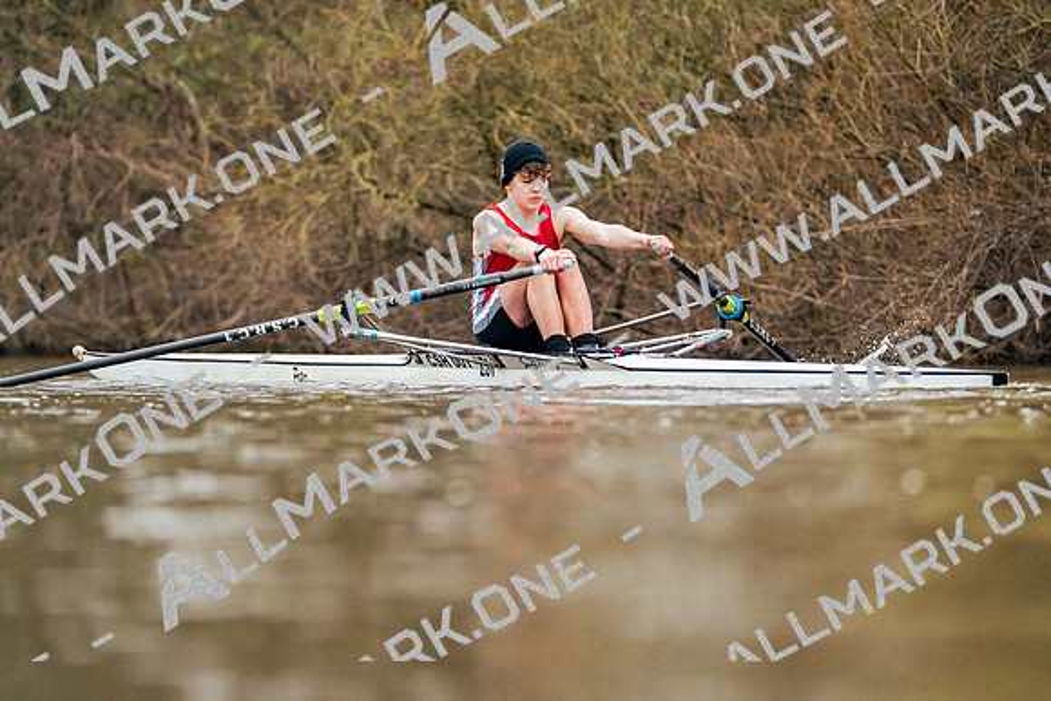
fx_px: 11884
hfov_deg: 5.1
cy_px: 350
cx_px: 526
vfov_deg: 3.4
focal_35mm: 407
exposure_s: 1/1600
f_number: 6.3
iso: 6400
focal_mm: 407
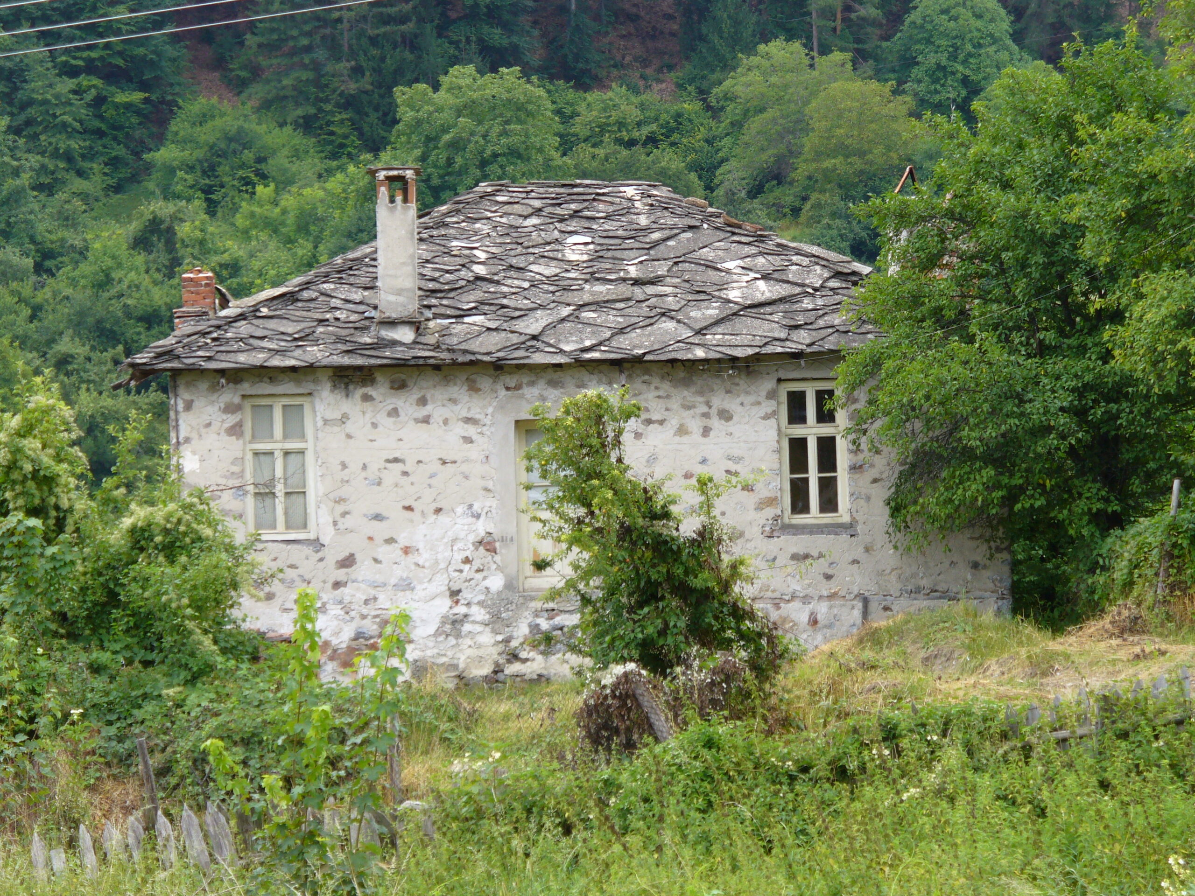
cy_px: 448
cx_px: 598
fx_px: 5075
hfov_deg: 13.4
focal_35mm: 147
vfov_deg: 10.1
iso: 80
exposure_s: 1/200
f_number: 3.9
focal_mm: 24.3
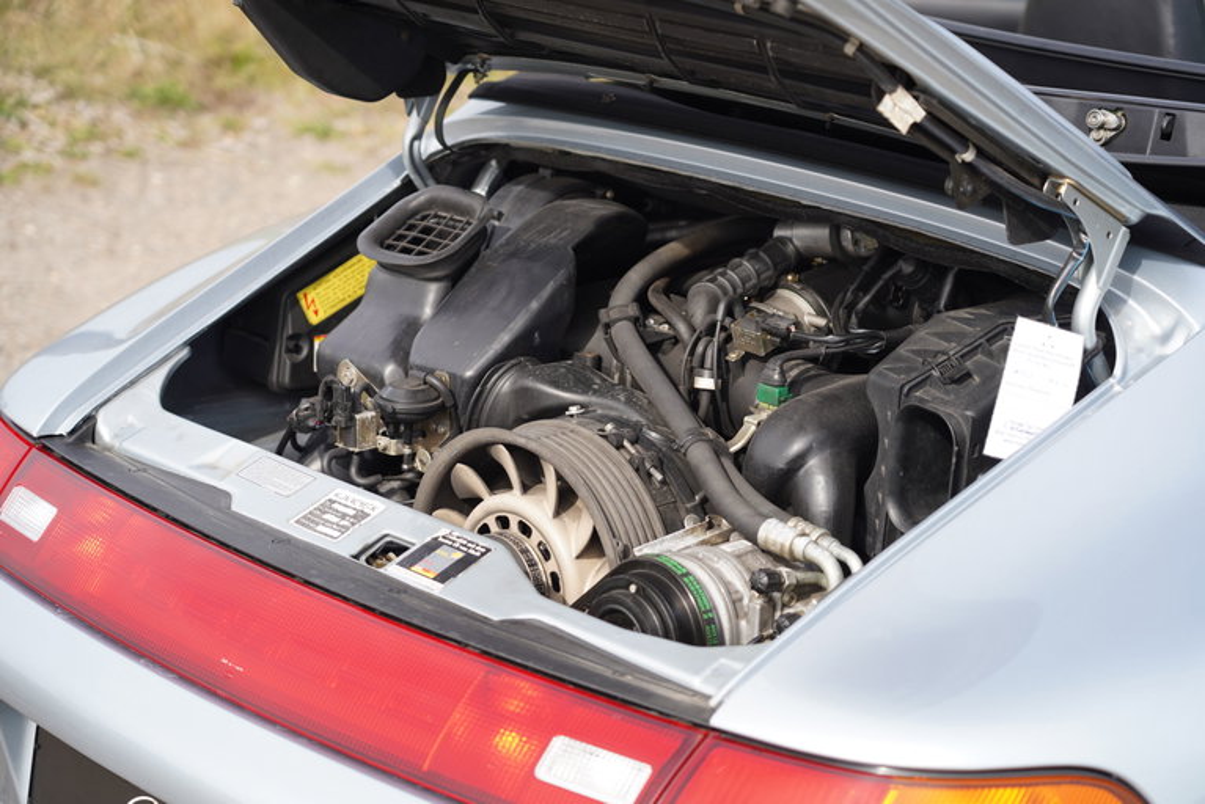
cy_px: 402
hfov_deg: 26.0
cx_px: 602
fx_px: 2612
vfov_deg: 17.5
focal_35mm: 78
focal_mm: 78
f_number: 4
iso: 100
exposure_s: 1/320
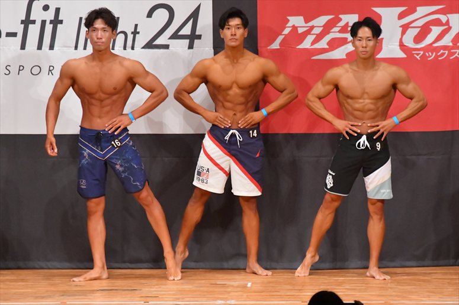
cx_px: 230
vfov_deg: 4.6
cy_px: 152
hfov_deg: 6.9
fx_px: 3823
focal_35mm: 300
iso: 11400
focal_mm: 200
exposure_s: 1/400
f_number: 5.6
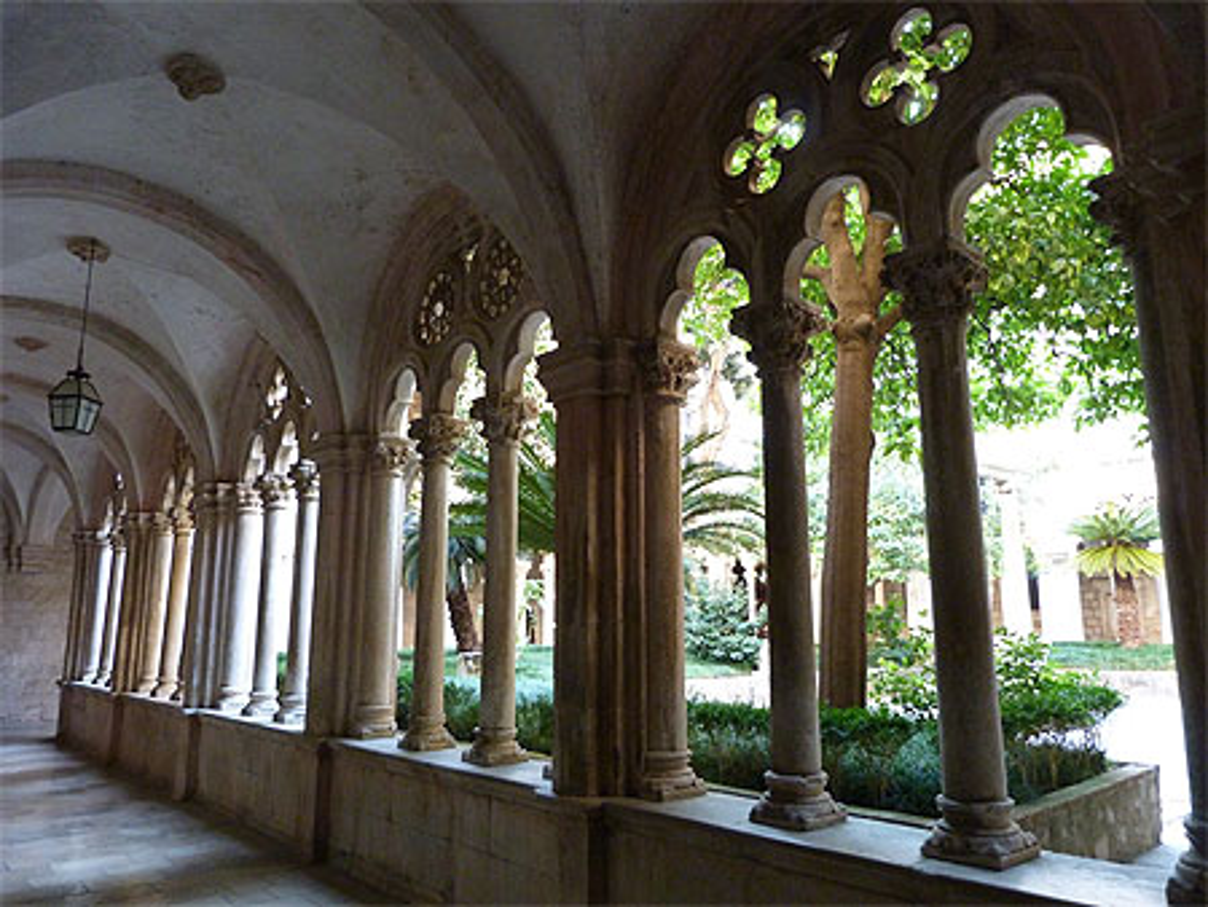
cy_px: 454
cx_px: 604
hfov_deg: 69.4
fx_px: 873
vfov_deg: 54.9
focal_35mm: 25
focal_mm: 4.5
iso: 400
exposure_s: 1/20
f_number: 2.8
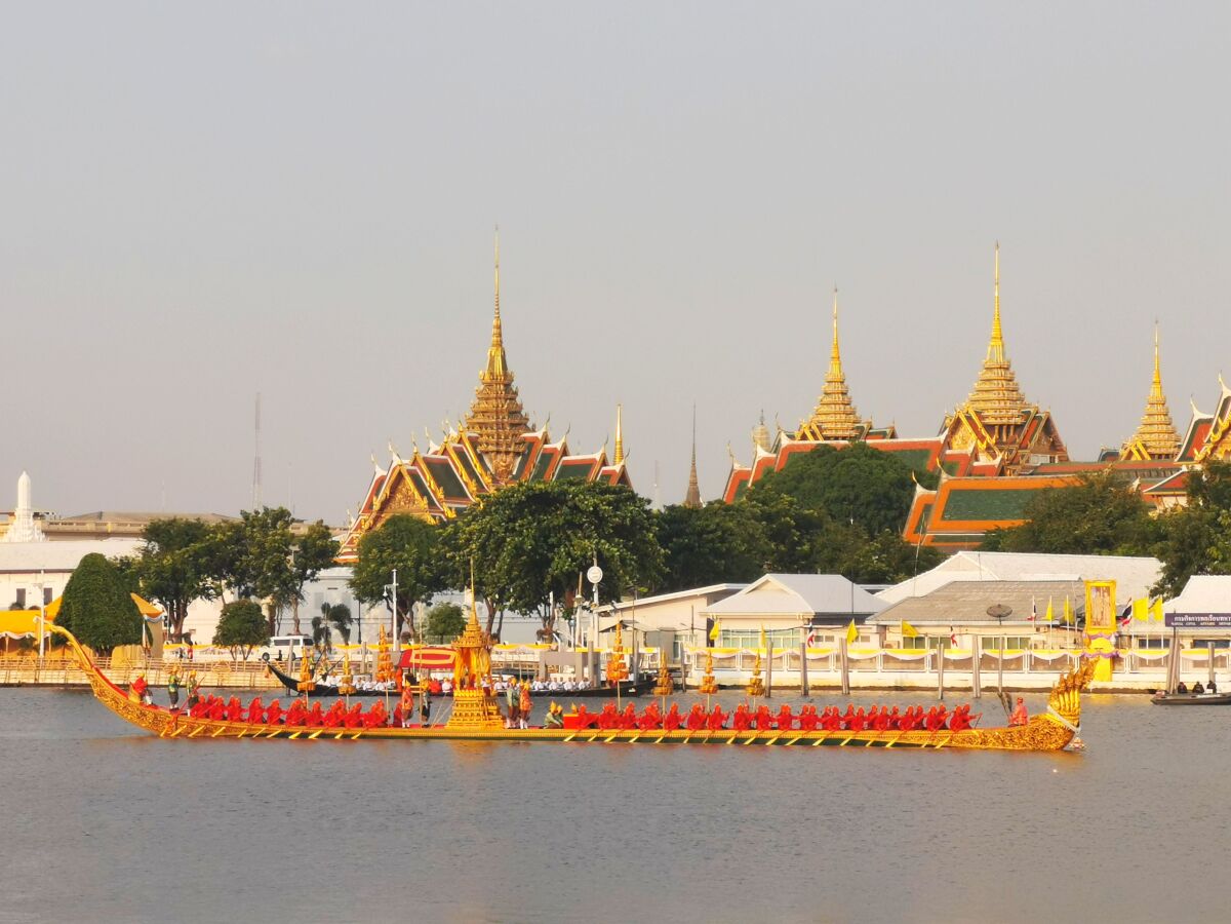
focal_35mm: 113
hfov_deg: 17.4
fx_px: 4018
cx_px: 616
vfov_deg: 13.1
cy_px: 462
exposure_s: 1/676
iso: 50
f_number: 2.4
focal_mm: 7.48
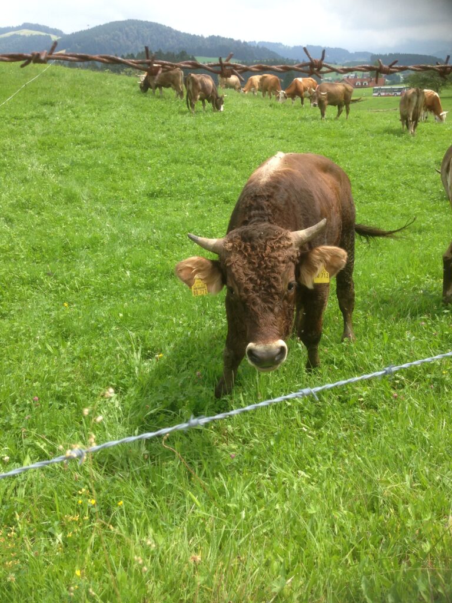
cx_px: 226
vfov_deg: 55.4
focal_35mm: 33
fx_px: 575
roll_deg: +0.6
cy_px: 302
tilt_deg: -20.7
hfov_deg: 42.9
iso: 50
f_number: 2.4
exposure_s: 1/559
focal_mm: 4.12
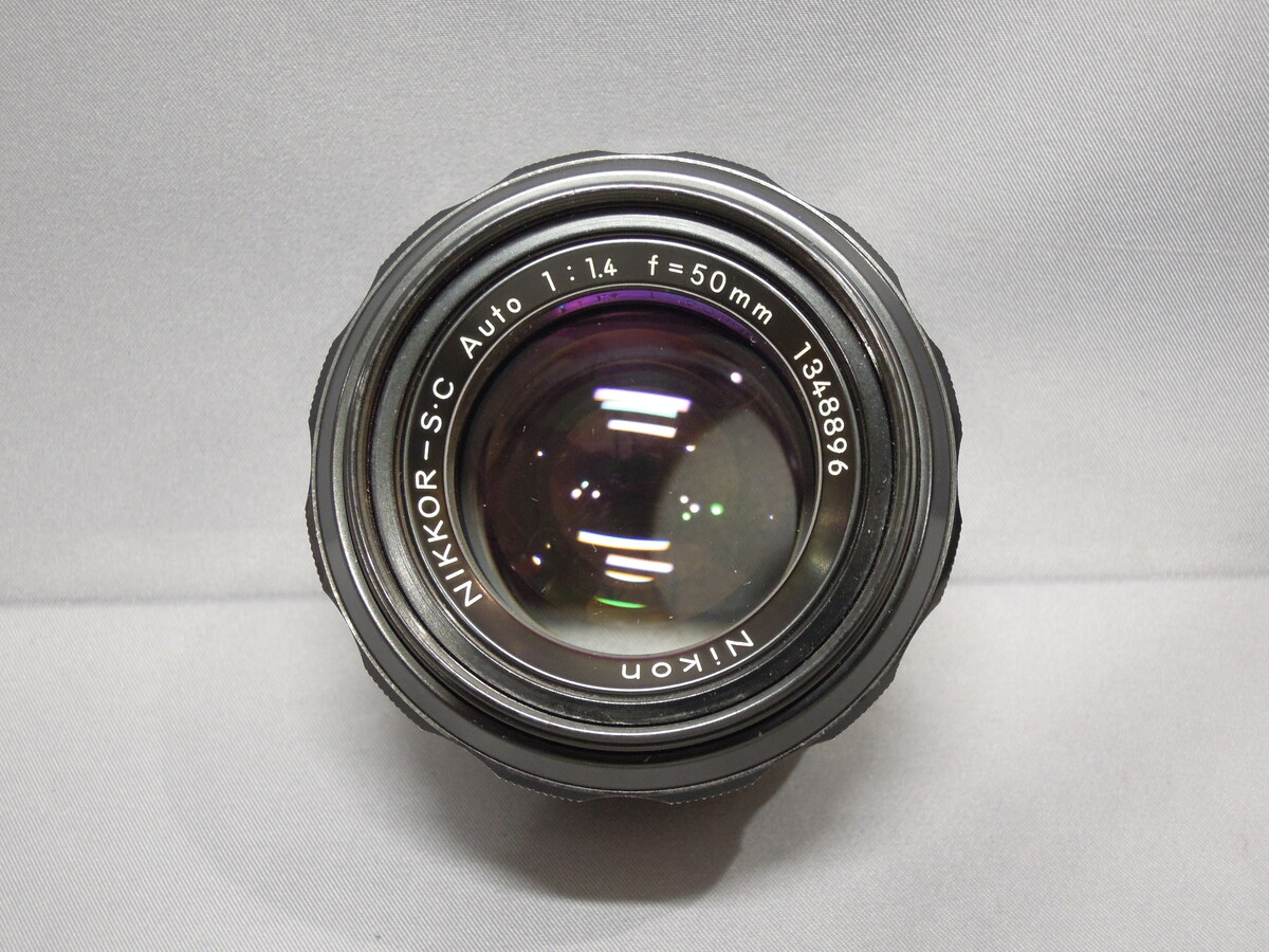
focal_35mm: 55
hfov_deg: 34.9
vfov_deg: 26.6
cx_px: 634
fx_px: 2016
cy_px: 476
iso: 400
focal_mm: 9.9
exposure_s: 1/20
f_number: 3.5
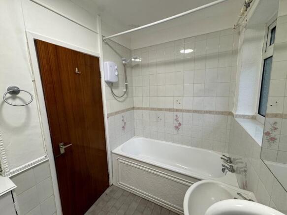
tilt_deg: -8.9
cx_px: 144
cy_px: 108
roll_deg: +1.8
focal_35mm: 14
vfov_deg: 85.7
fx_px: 116
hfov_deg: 102.1
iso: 200
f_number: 2.2
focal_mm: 2.22
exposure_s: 1/100
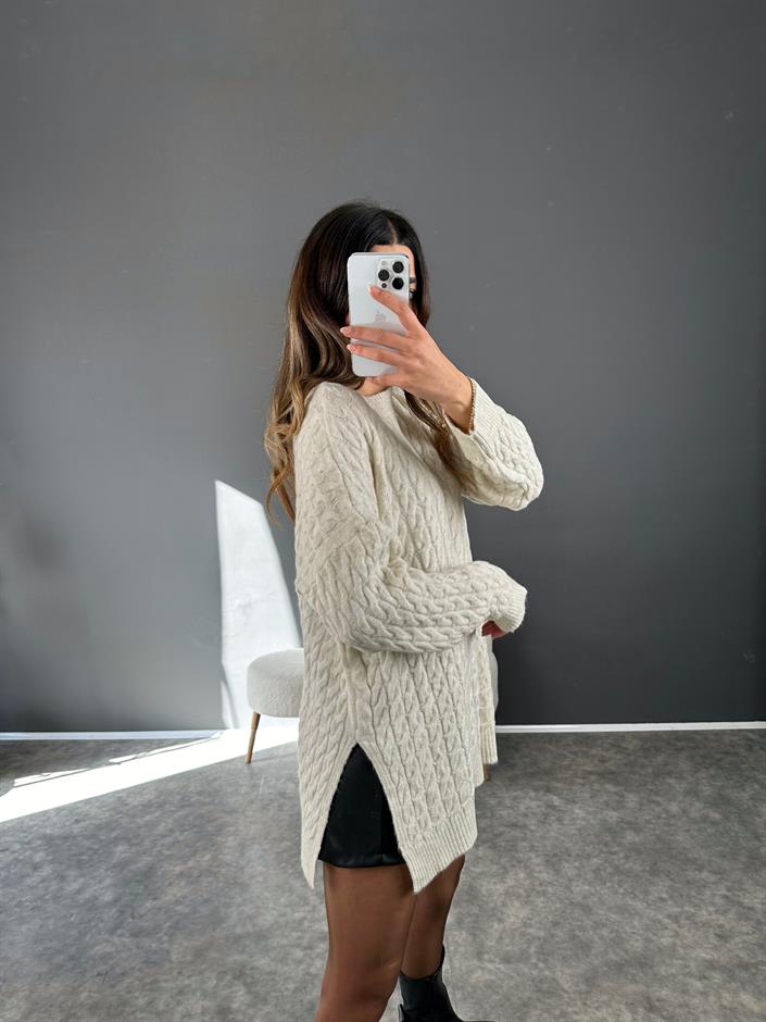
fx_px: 708
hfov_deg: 56.8
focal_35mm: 24
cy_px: 511
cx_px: 383
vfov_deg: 71.6
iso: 80
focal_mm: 6.86
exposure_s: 1/121
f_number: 1.78
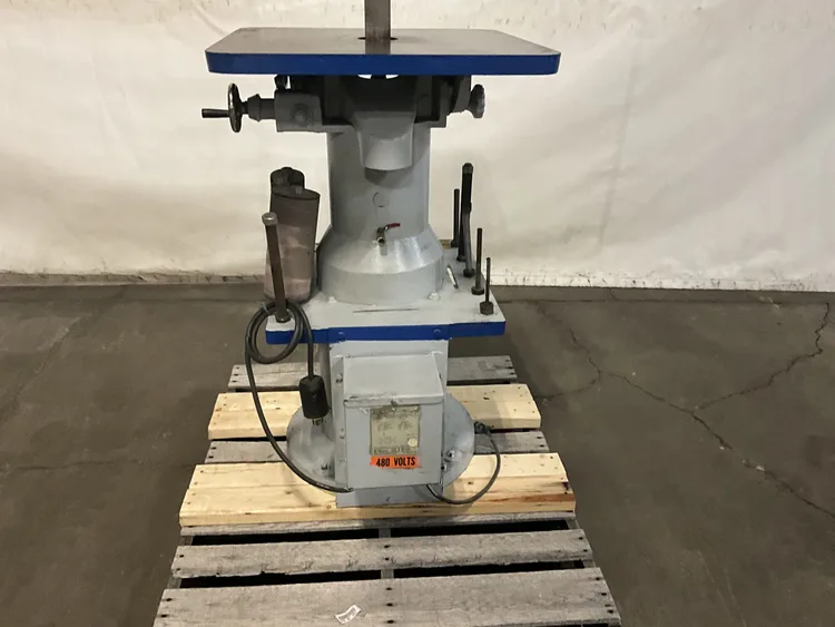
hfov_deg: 61.6
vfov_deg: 48.3
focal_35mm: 29
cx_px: 418
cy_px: 314
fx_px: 700
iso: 320
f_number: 1.8
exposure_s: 1/49
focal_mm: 3
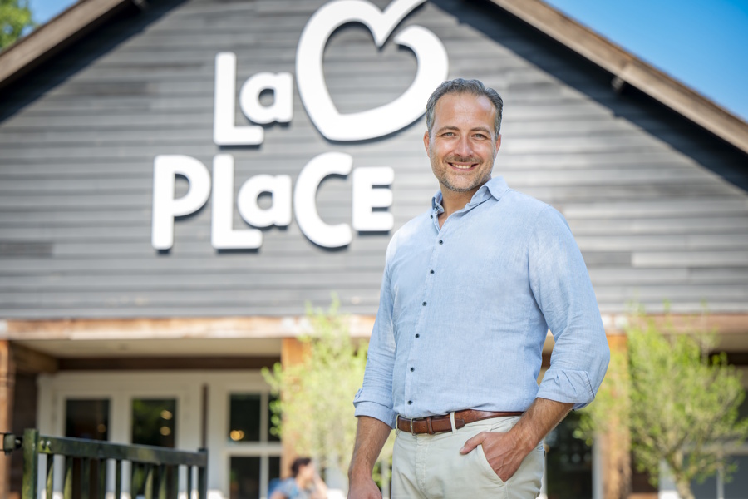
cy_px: 250
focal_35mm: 85
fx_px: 1766
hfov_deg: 23.9
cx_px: 374
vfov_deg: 16.1
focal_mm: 85
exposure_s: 1/800
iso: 320
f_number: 3.5
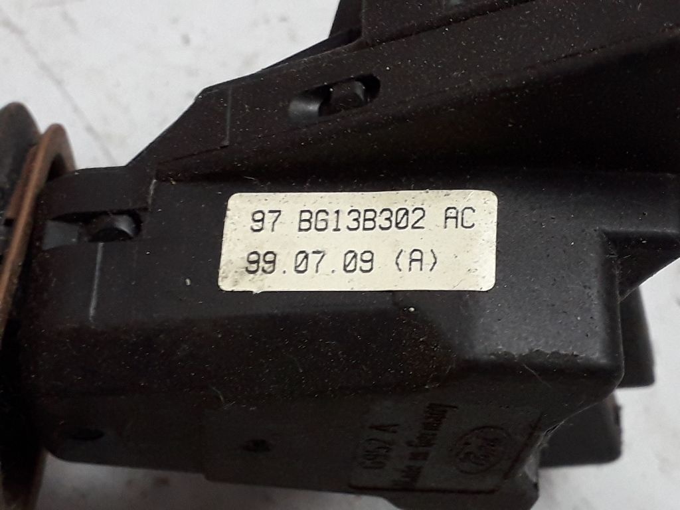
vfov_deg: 51.4
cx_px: 340
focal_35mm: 27
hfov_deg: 65.3
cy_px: 255
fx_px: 530
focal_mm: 3.6
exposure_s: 1/25
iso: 160
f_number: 1.9
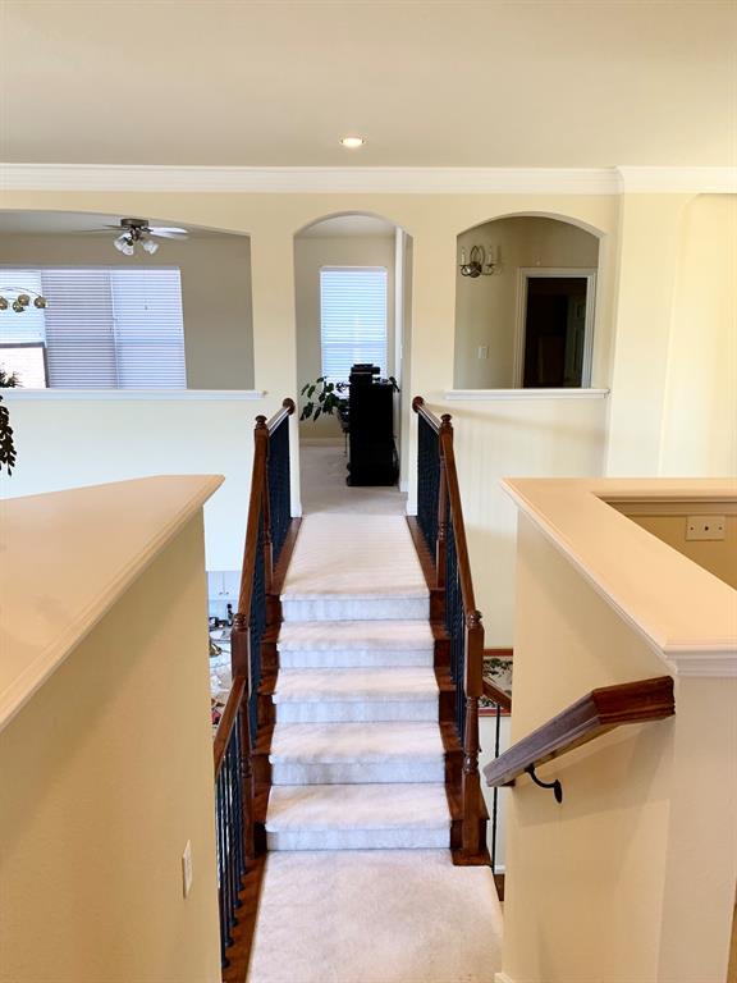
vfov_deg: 67.3
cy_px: 492
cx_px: 368
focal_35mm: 26
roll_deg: -2.1
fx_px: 738
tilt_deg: -10.6
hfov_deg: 53.1
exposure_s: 1/60
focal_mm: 4.25
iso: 80
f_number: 1.8
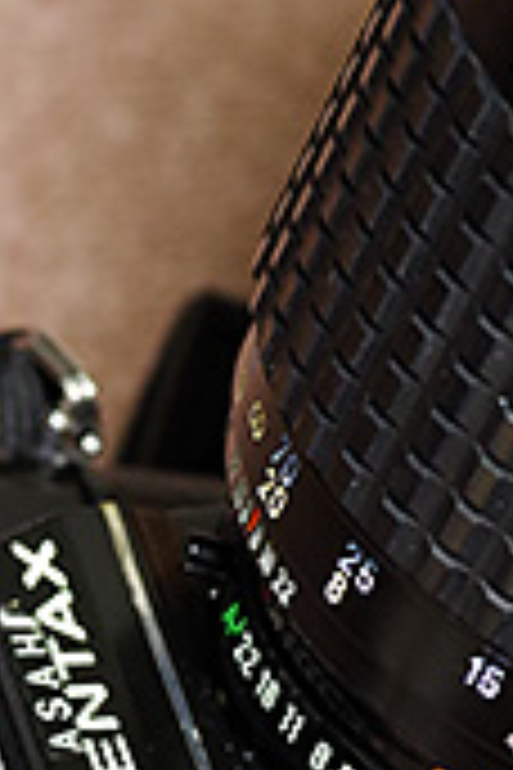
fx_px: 4488
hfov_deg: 6.5
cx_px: 720
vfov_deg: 9.8
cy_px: 617
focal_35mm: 210
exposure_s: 1/30
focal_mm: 50
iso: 1600
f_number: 7.1
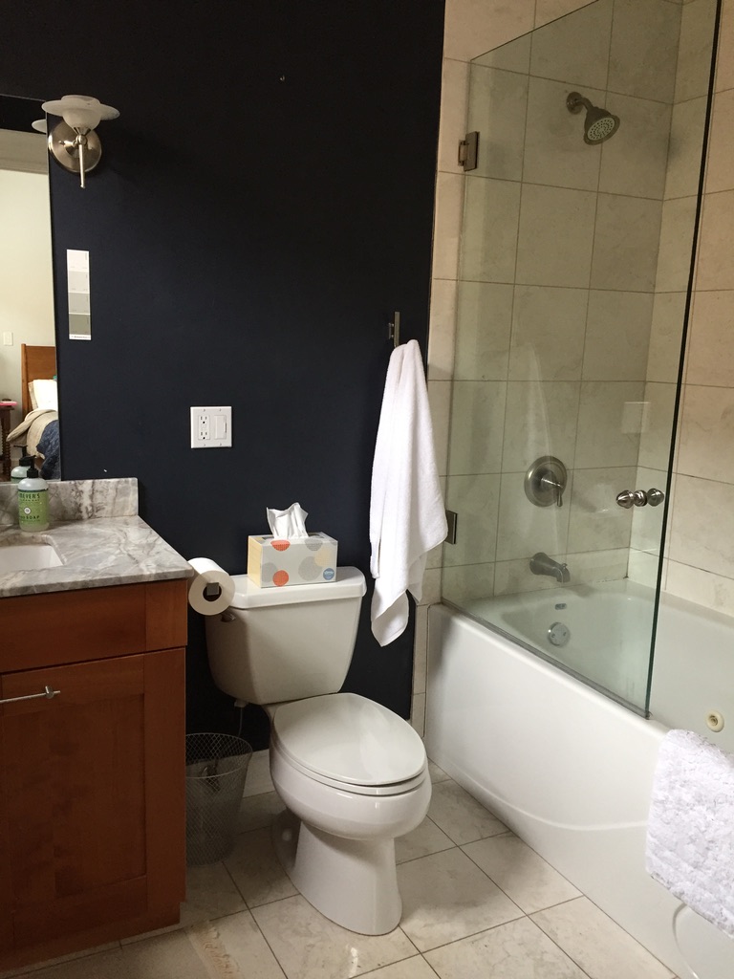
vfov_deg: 61.7
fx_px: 820
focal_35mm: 29
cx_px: 367
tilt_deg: -9.6
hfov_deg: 48.2
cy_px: 490
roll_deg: -1.6
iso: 125
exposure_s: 1/30
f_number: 2.2
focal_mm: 4.15
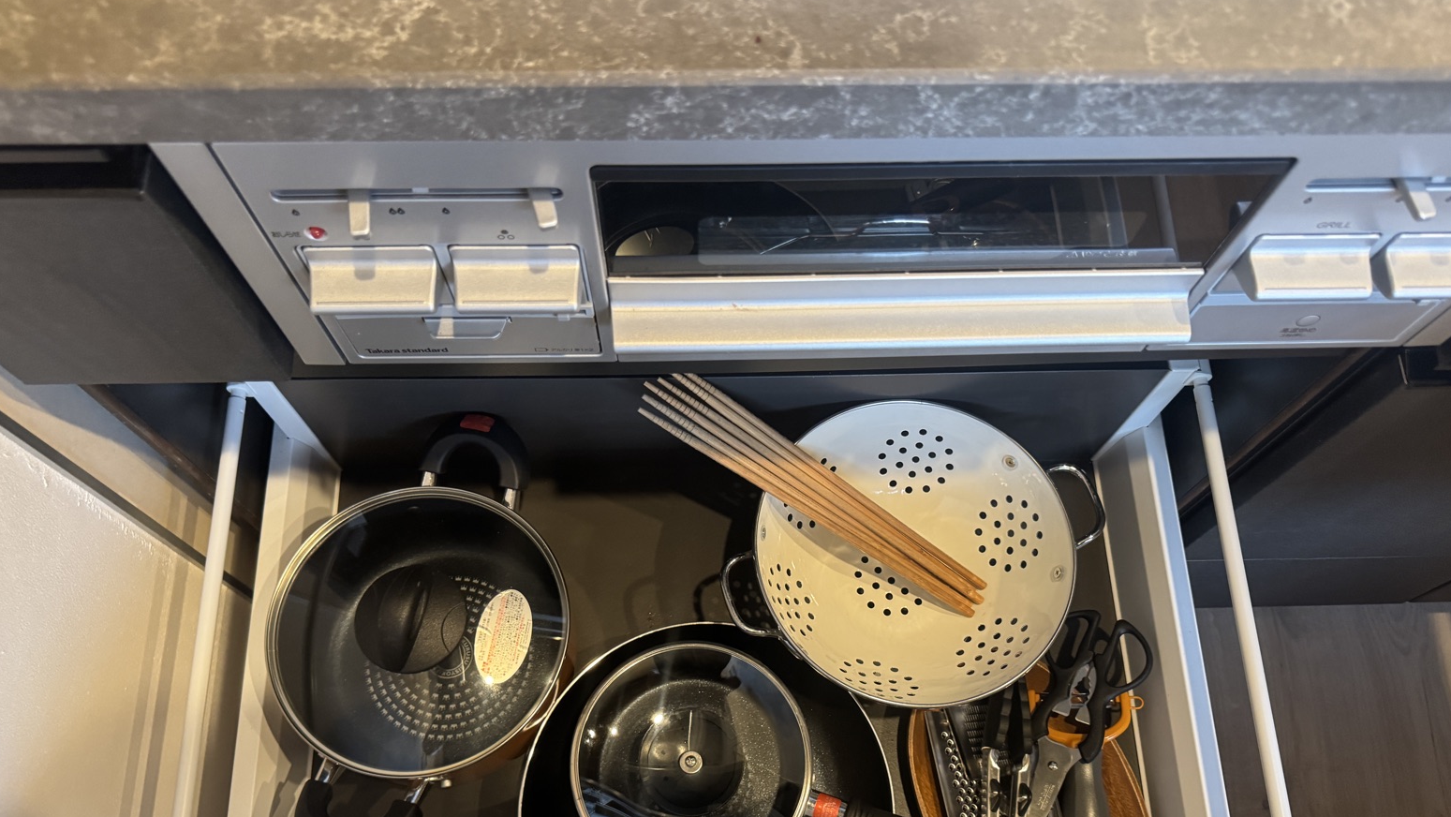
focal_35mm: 27
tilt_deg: -70.3
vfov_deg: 42.5
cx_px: 730
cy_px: 529
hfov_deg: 69.8
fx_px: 1039
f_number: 1.78
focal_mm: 6.76
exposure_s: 1/60
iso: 640
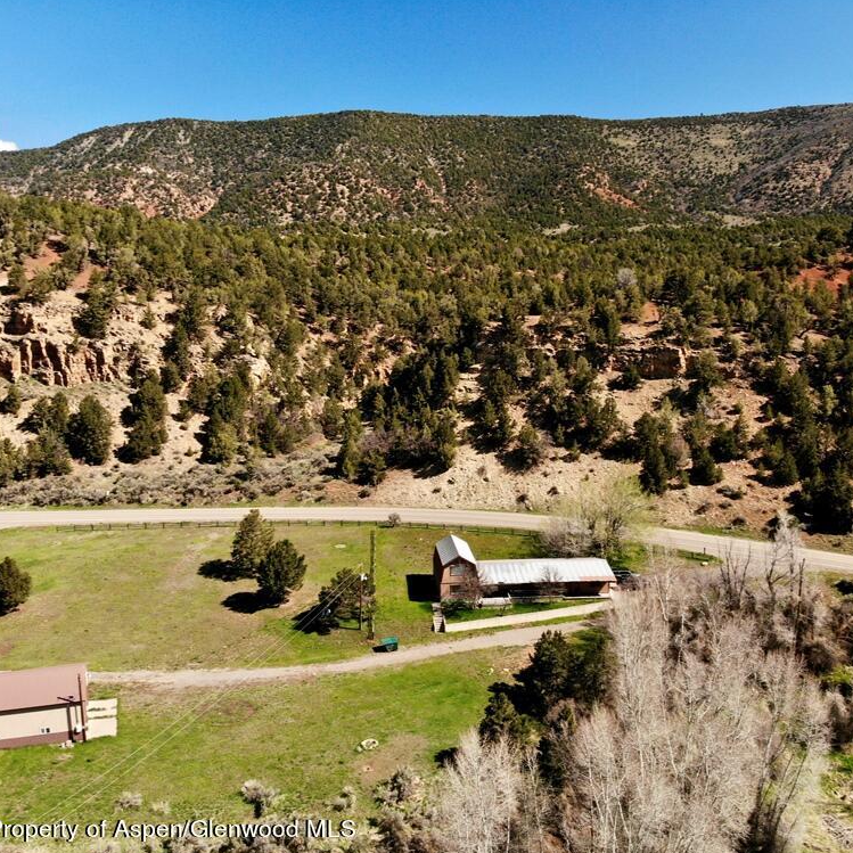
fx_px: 808
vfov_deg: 55.6
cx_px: 485
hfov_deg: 55.4
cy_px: 430
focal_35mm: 29
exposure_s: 1/395
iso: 100
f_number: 2.8
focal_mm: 4.5
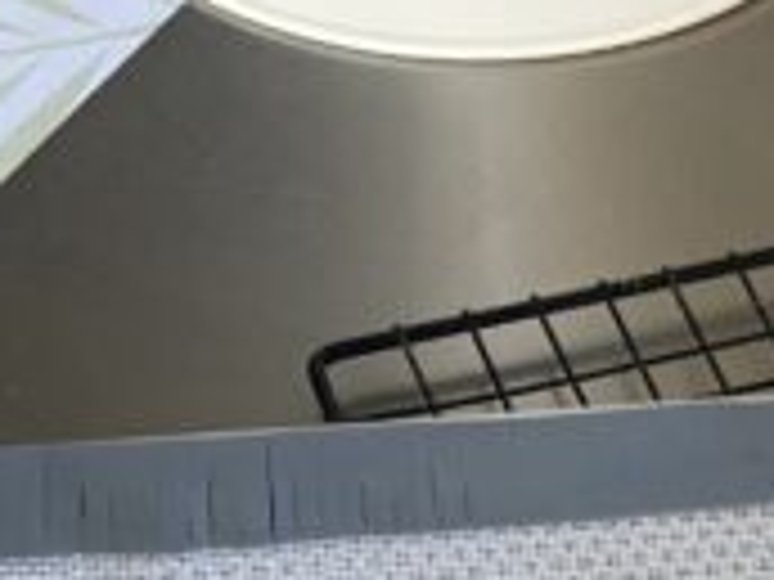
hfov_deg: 17.6
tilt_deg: -61.1
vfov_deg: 13.3
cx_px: 1141
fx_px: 2258
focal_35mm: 101
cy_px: 1030
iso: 200
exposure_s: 1/60
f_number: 1.8
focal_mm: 4.25
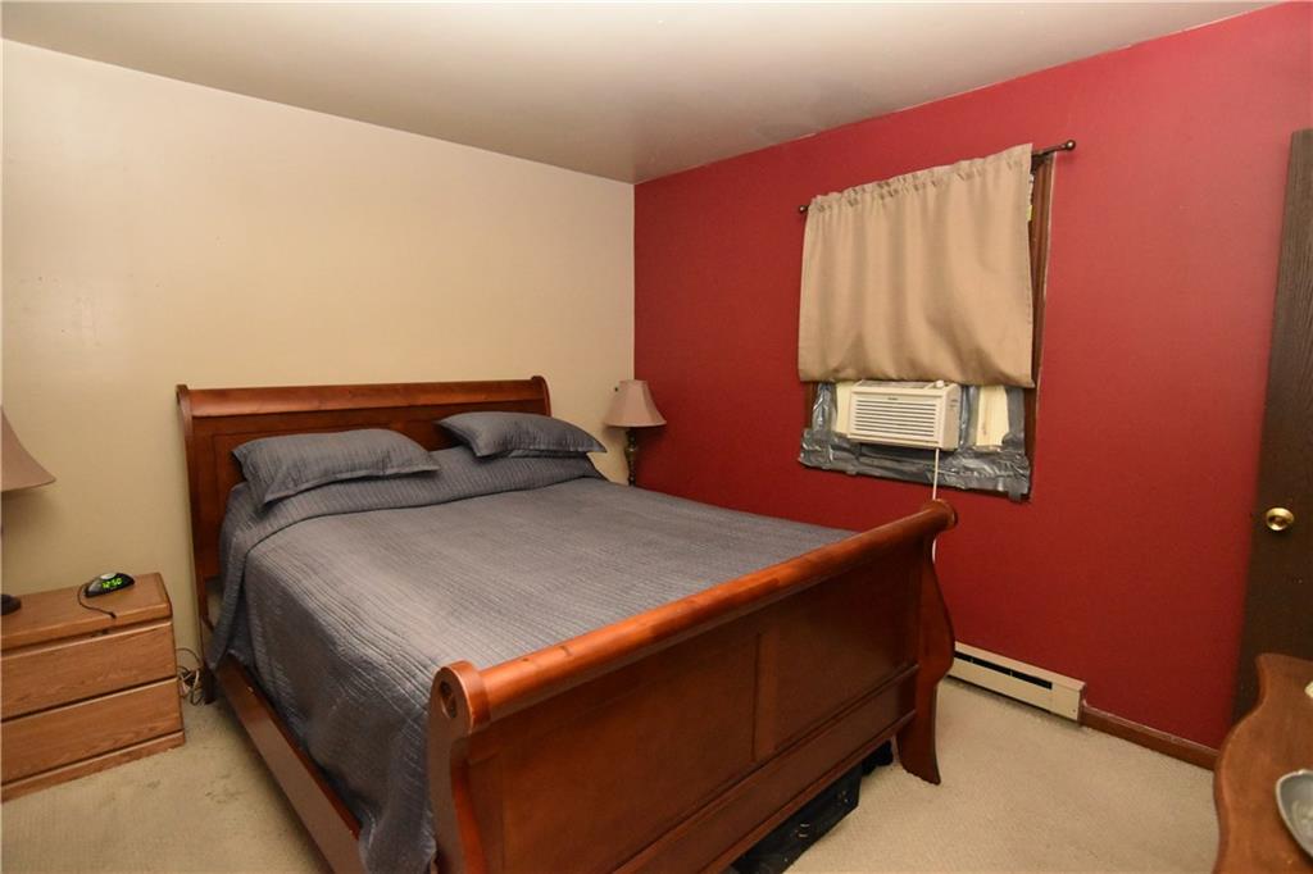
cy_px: 437
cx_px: 656
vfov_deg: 72.0
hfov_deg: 95.0
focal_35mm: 16
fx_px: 602
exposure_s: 1/60
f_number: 2.8
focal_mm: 11
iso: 6400
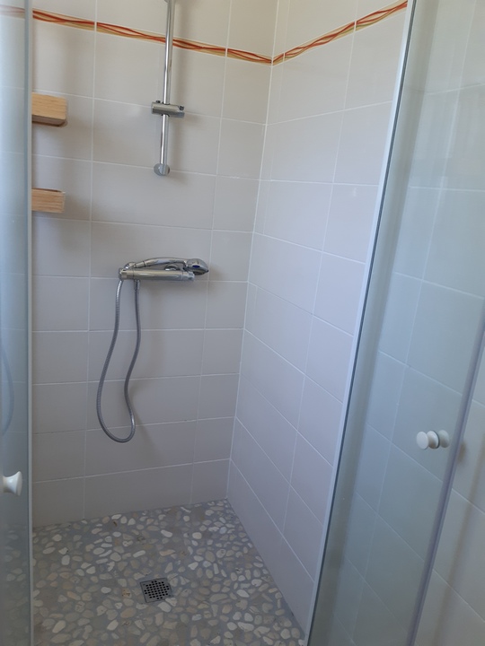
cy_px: 323
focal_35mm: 26
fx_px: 486
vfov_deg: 67.3
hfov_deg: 53.1
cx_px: 242
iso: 125
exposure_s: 1/50
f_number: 1.7
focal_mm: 3.92
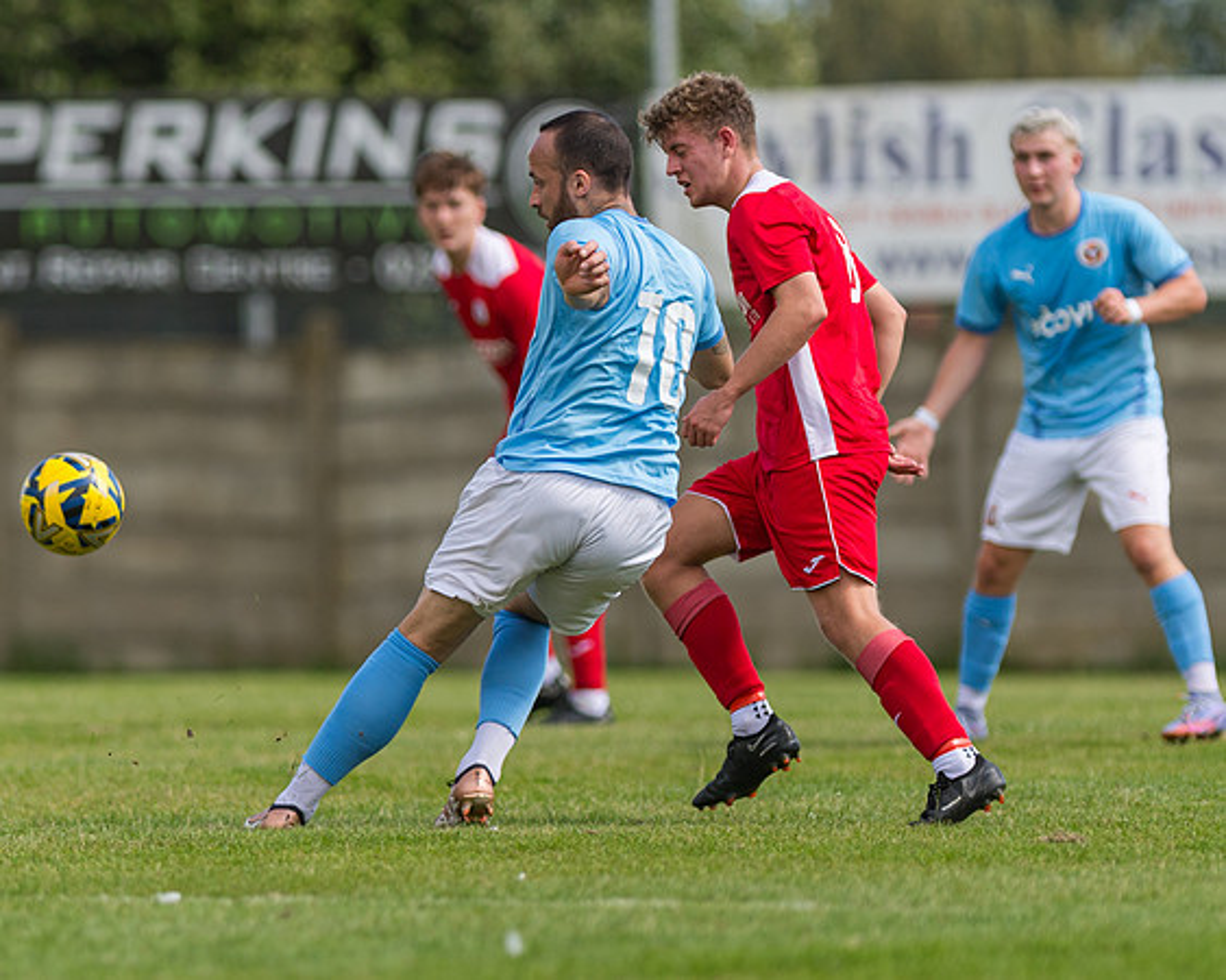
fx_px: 19640
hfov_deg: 3.6
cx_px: 467
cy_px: 482
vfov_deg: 2.9
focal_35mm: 541
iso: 100
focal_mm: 300
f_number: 2.8
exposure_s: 1/1600
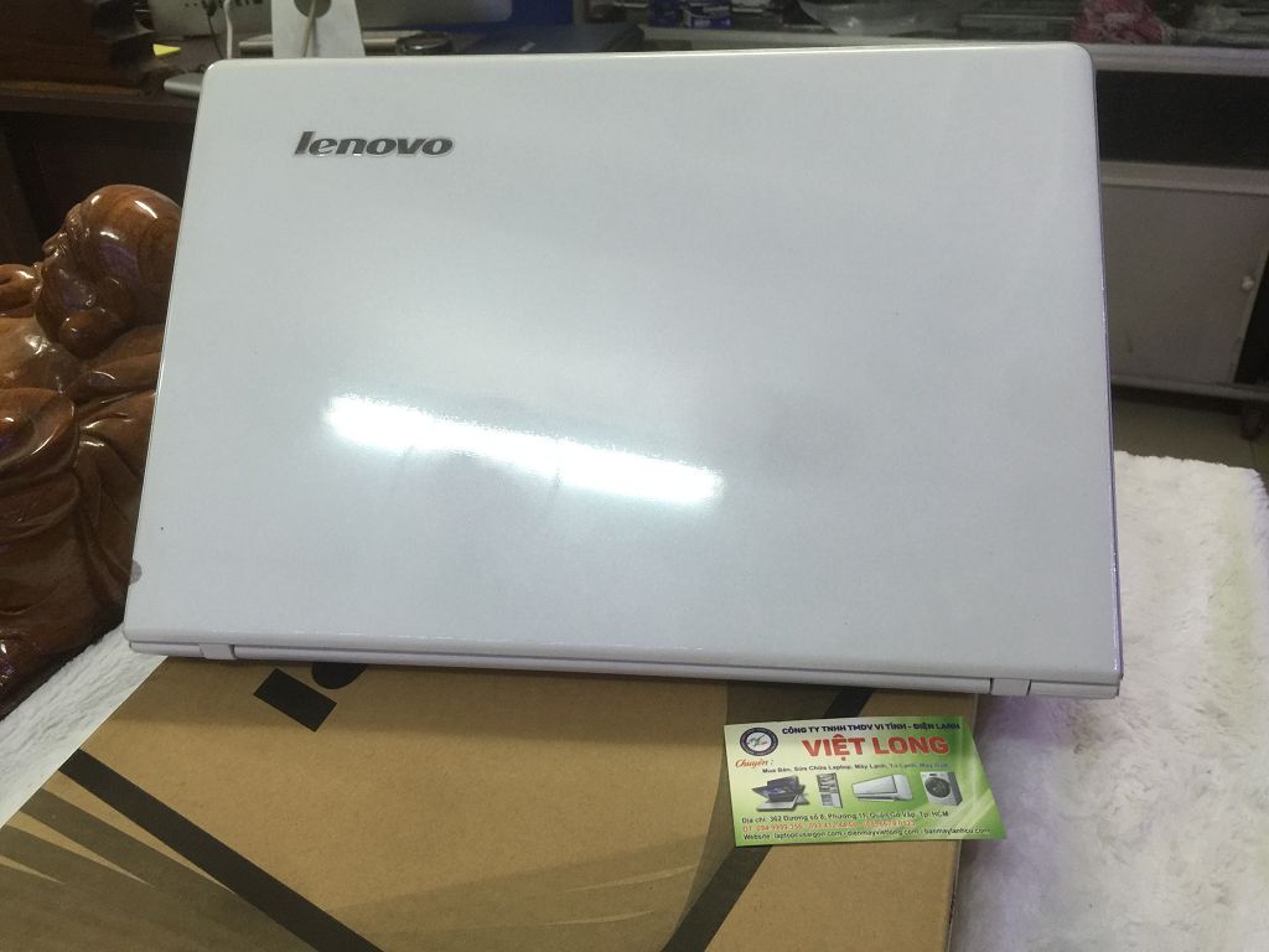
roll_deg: +1.5
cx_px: 634
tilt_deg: -32.4
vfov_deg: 48.2
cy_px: 476
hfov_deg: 61.7
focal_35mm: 29
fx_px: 1063
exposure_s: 1/17
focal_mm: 4.15
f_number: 2.2
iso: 100
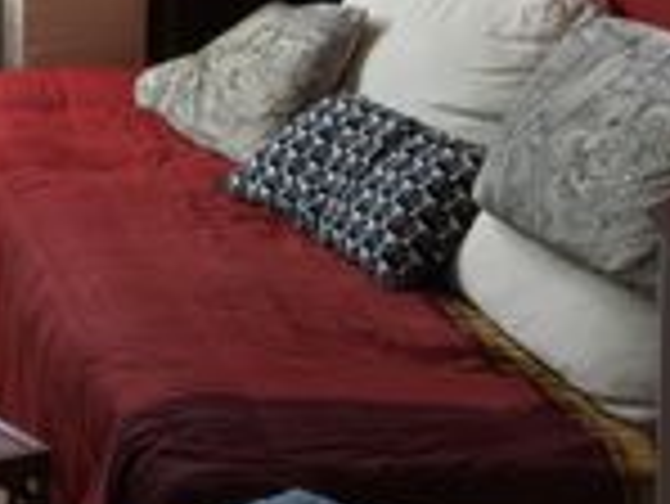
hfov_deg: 14.7
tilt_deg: -6.2
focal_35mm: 117
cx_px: -544
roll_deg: +1.2
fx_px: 2266
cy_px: -297
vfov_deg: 12.0
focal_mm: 4.15
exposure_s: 1/50
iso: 32
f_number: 2.2
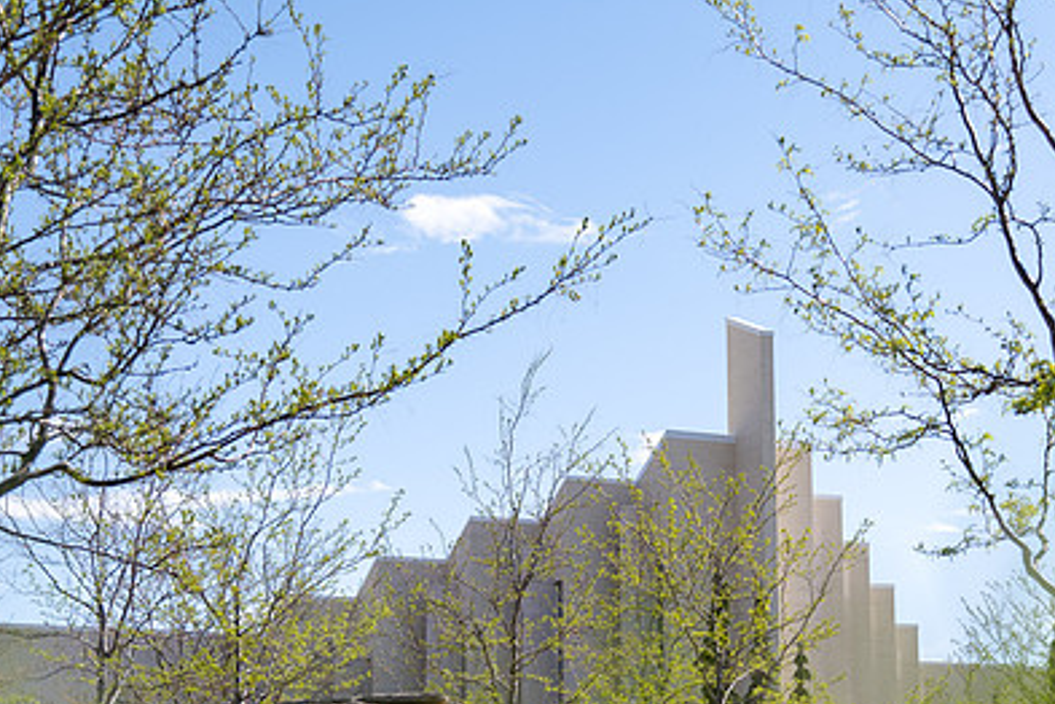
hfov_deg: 28.0
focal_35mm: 72
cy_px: 512
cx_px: 674
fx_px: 2110
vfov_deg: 18.8
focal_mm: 48
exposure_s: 1/800
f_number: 4
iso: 100
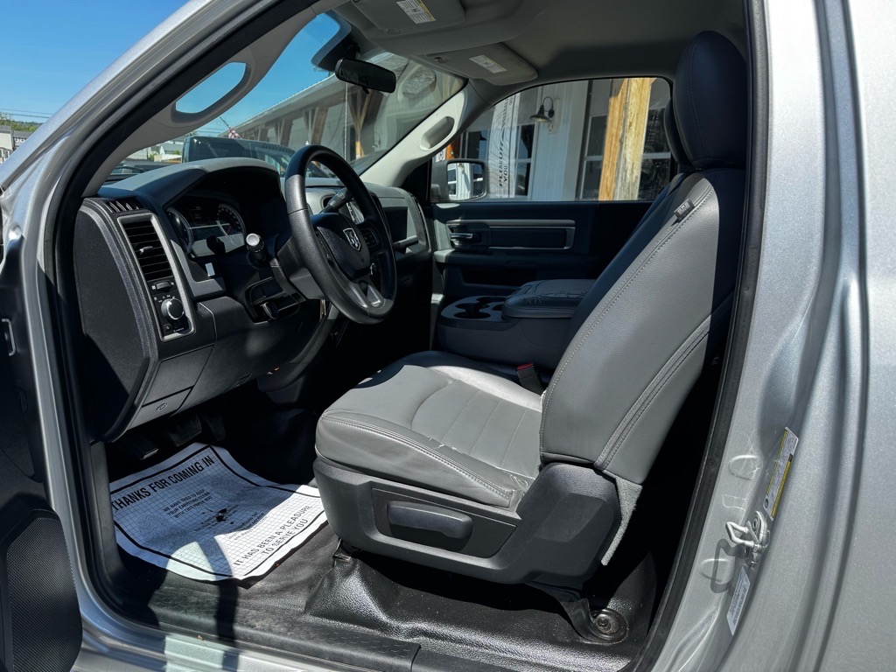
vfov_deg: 56.8
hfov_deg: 71.6
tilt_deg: -13.5
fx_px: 621
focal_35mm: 24
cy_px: 336
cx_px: 448
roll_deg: -3.7
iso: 80
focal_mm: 6.76
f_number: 1.78
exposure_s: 1/1456
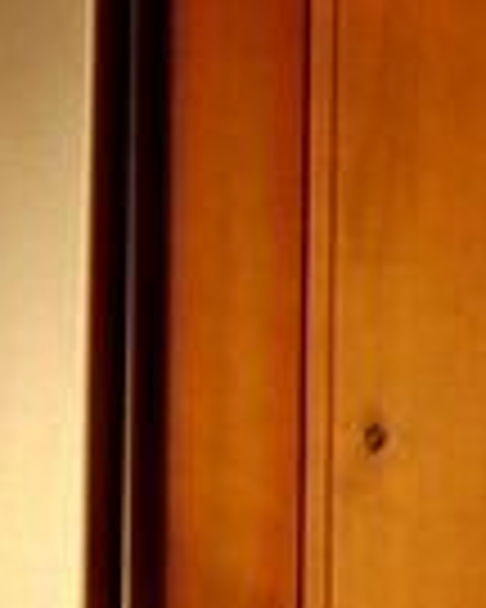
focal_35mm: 278
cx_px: -412
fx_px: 4998
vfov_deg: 6.5
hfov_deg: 5.5
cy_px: -948
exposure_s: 1/30
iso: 250
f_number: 4.5
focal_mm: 25
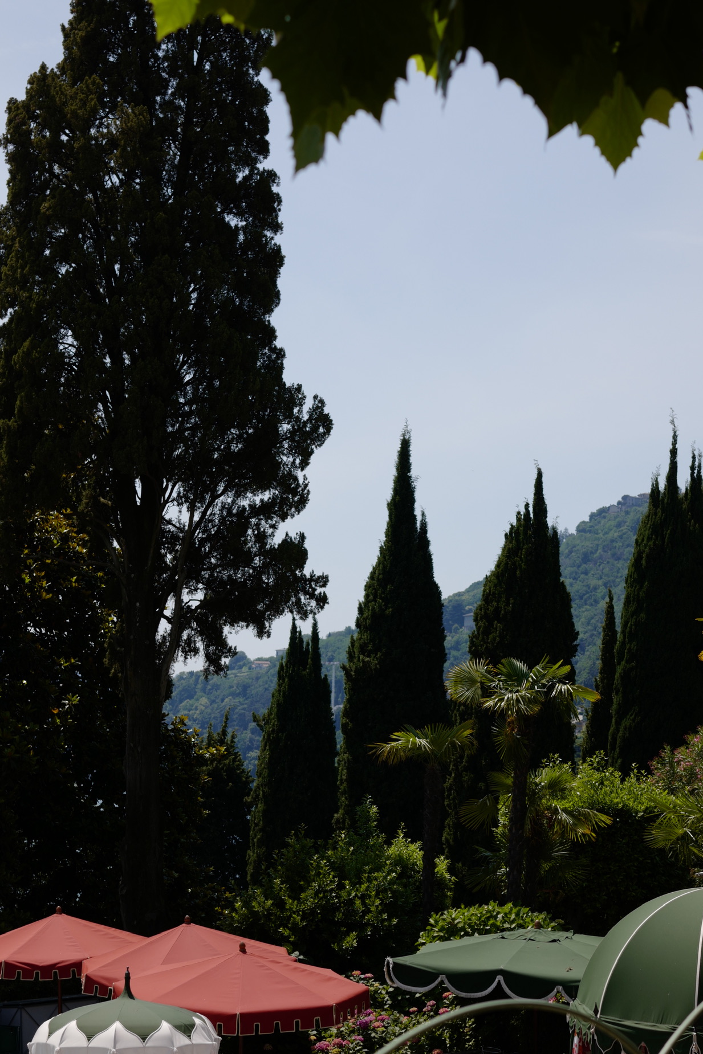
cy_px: 640
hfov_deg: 20.6
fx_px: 1933
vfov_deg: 30.4
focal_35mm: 66
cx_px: 429
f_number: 3.2
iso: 100
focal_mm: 35
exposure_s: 1/1600
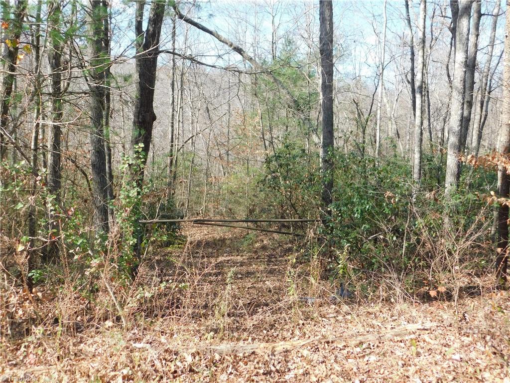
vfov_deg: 39.7
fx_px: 530
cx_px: 255
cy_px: 192
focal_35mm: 36
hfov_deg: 51.4
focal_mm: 6.3
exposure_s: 1/320
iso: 125
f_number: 3.5
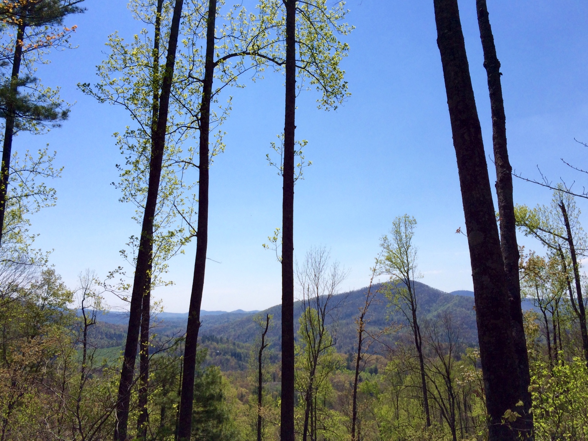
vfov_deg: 48.2
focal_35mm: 29
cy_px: 220
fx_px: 493
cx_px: 294
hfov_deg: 61.7
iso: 32
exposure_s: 1/3165
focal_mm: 4.15
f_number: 2.2
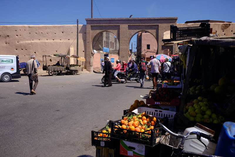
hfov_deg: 54.4
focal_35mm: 35
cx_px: 118
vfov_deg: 37.9
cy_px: 78
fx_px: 229
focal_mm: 23
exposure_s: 1/640
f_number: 8
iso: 400
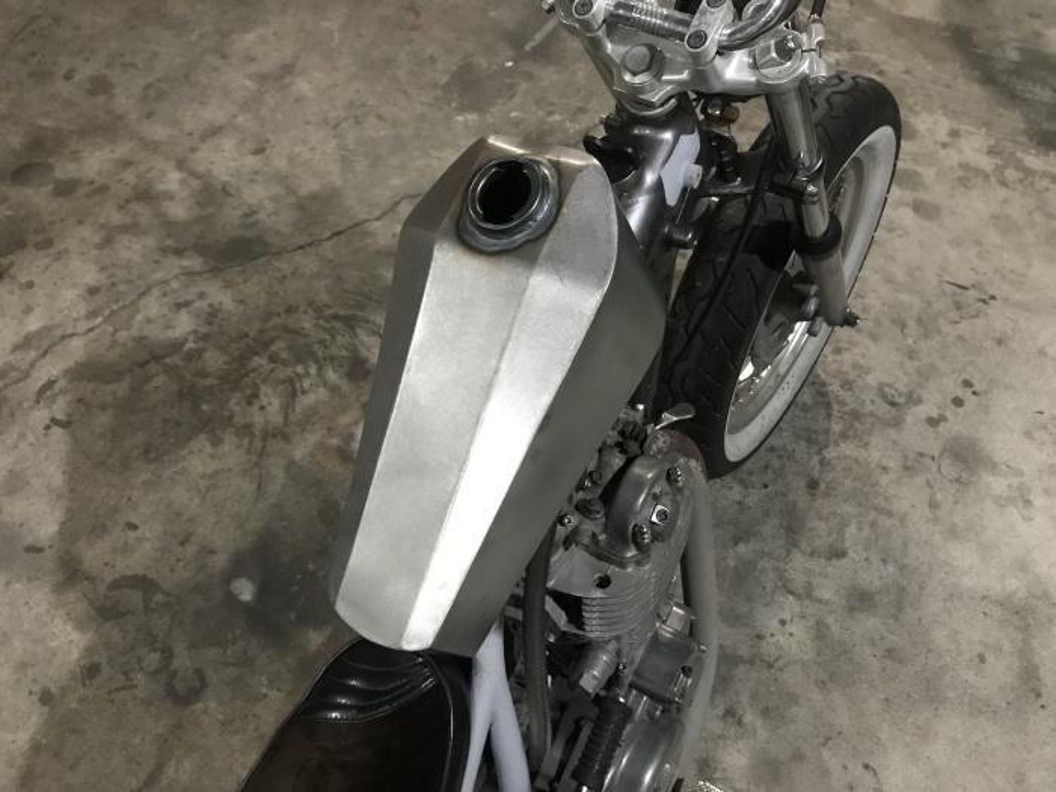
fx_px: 854
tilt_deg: -55.0
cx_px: 528
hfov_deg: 63.4
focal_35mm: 28
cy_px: 396
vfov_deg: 49.7
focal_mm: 3.99
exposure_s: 1/6
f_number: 1.8
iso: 100
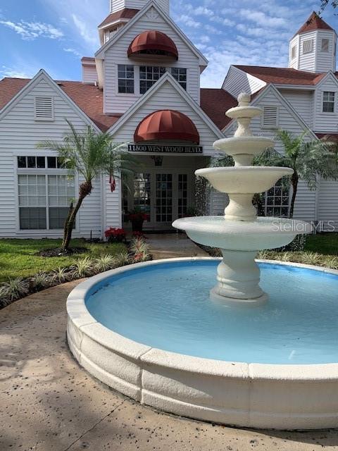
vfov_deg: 67.3
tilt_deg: -4.4
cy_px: 226
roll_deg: +1.4
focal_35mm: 26
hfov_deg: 53.1
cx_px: 169
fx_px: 338
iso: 25
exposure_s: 1/1748
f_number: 1.8
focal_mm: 4.25
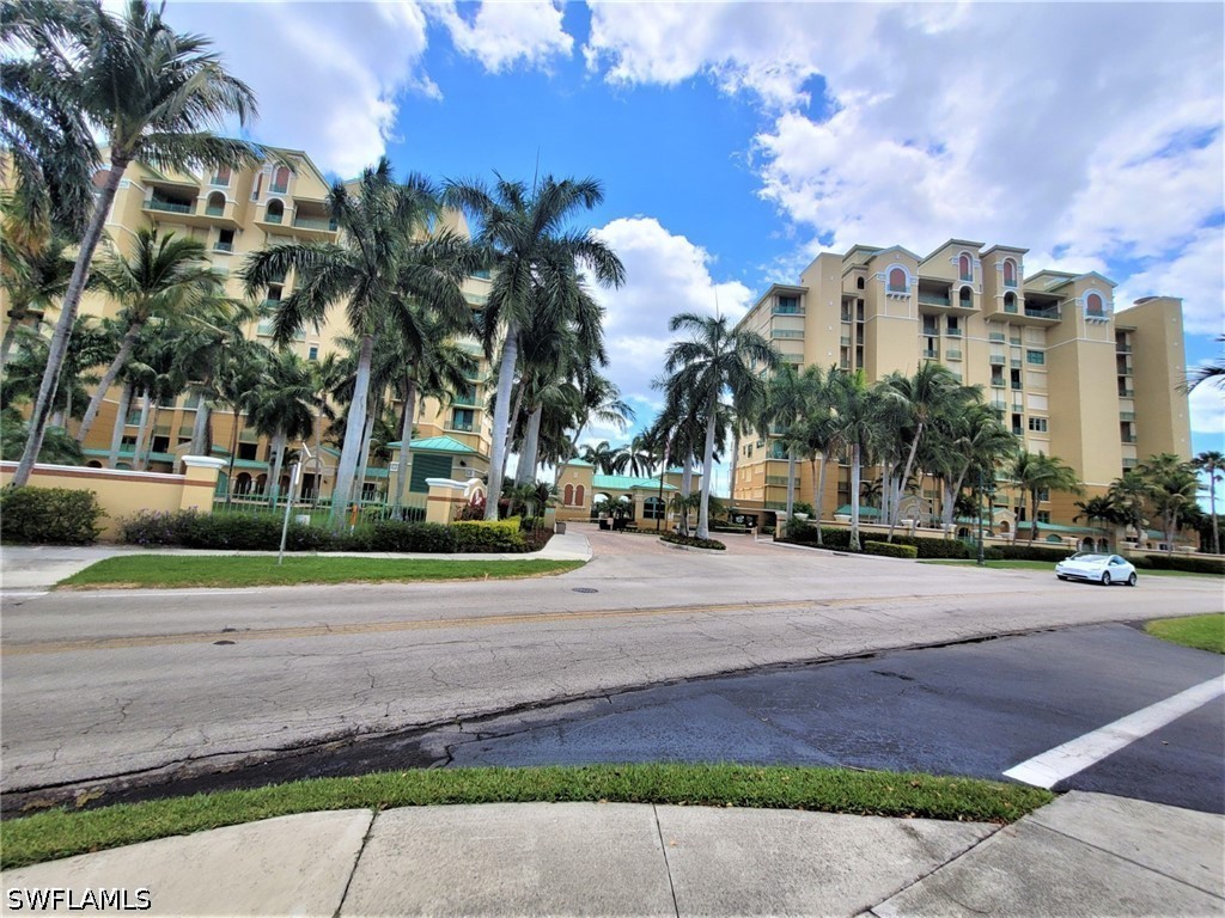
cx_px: 612
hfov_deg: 106.2
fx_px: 460
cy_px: 459
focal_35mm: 13
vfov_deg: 89.9
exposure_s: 1/1623
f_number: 2.2
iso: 40
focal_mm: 1.74
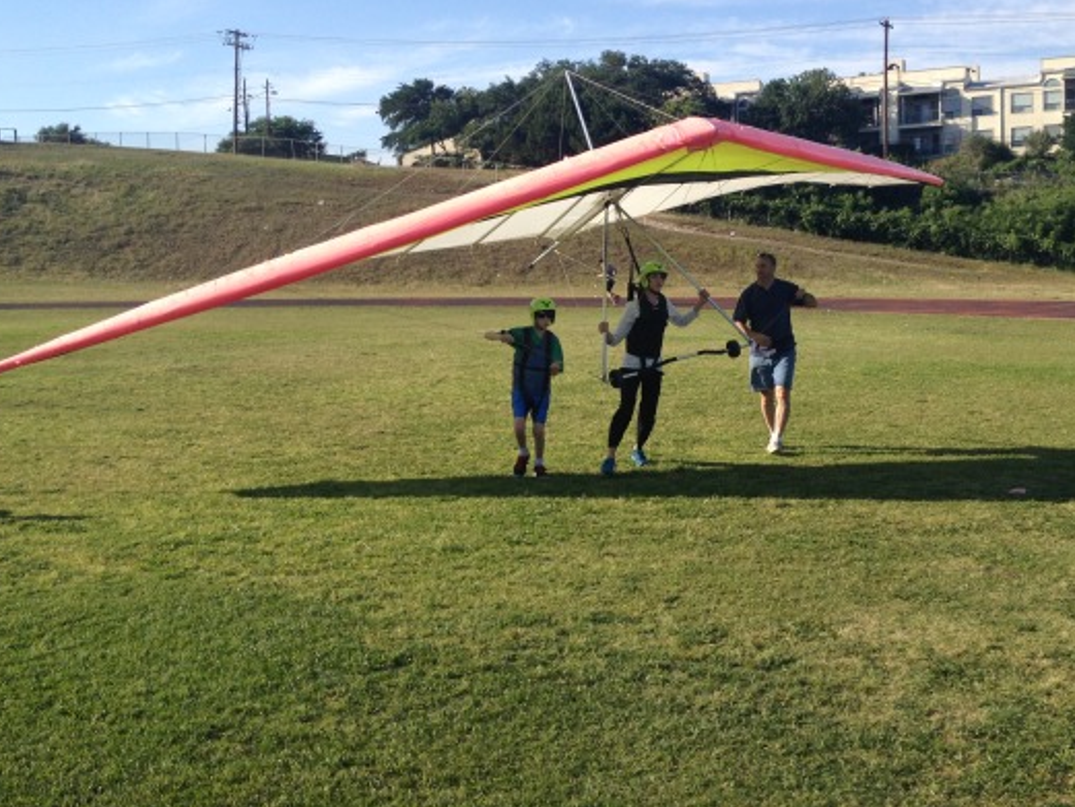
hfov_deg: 43.8
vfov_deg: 33.5
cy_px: 314
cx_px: 596
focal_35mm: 43
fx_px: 1336
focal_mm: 4.28
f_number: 2.4
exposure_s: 1/1453
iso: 50
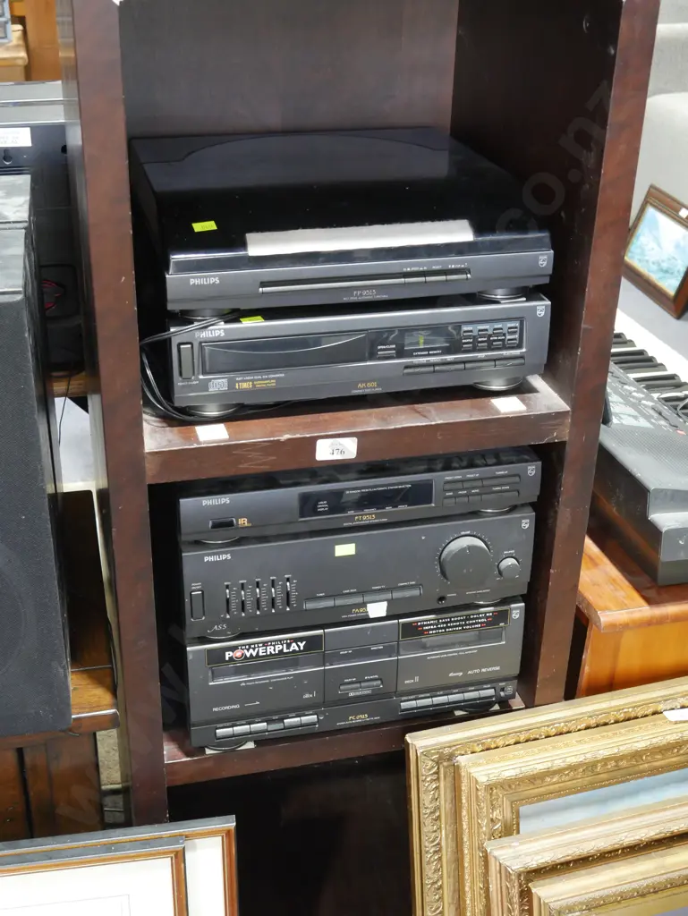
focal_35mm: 44
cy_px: 458
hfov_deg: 32.9
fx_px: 1165
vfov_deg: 42.9
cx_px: 344
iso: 2000
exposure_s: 1/60
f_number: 4.7
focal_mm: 22
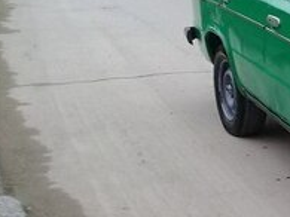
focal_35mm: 105
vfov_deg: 14.1
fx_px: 879
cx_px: 485
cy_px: 97
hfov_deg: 16.4
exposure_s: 1/131
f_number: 2.2
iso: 50
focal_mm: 3.3
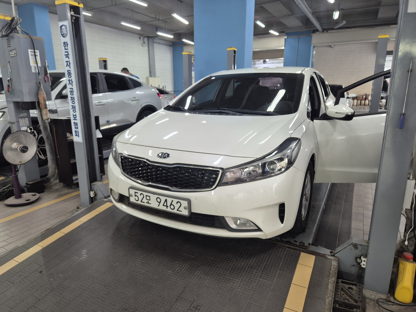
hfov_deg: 73.9
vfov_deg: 58.9
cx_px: 208
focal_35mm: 23
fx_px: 276
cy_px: 156
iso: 200
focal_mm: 5.4
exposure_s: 1/60
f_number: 1.8
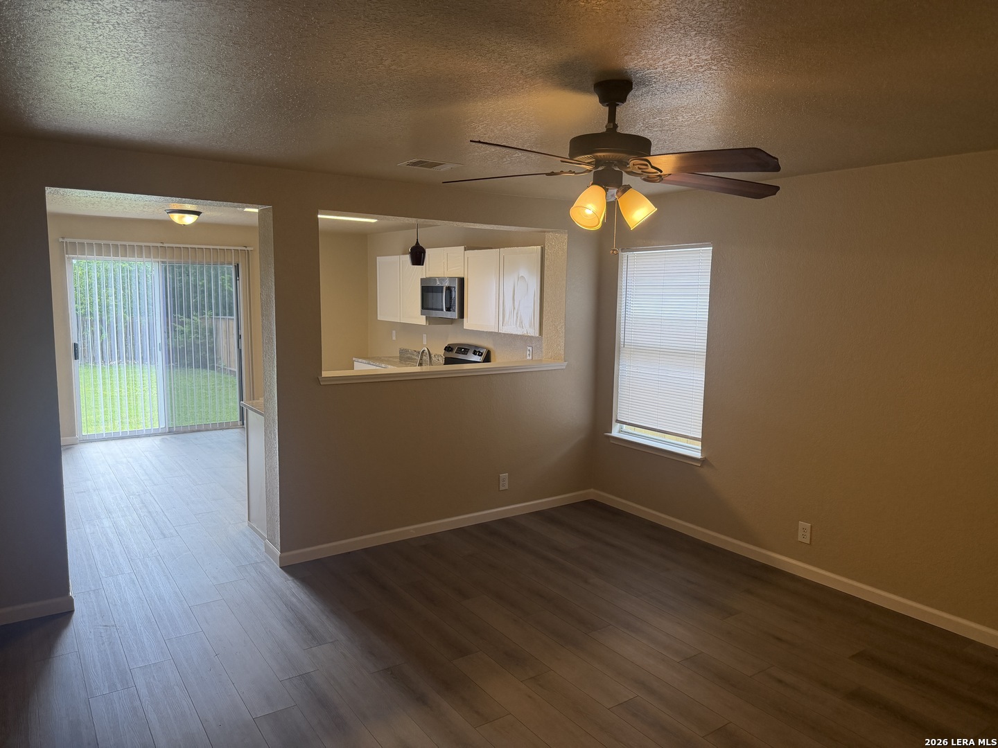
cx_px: 499
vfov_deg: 56.8
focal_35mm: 24
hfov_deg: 71.6
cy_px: 374
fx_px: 692
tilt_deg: -6.5
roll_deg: -0.5
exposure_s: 1/224
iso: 200
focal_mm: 6.76
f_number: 1.78
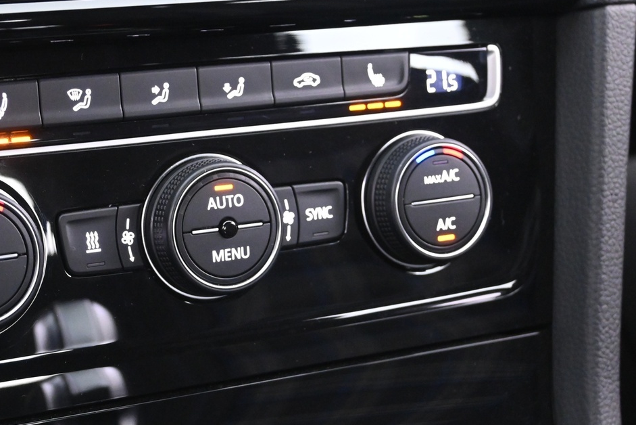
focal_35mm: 75
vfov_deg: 18.2
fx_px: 1323
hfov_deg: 26.6
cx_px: 131
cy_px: 195
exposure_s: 1/5
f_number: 4.8
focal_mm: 29
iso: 3200
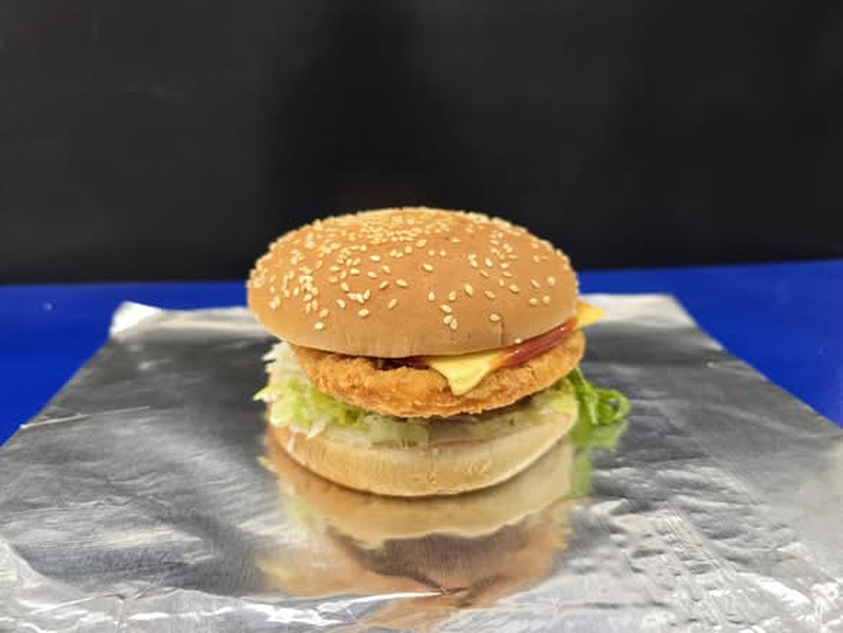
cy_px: 316
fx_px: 560
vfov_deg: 58.9
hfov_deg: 73.9
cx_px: 422
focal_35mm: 23
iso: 200
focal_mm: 6.3
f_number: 1.7
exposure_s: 1/120
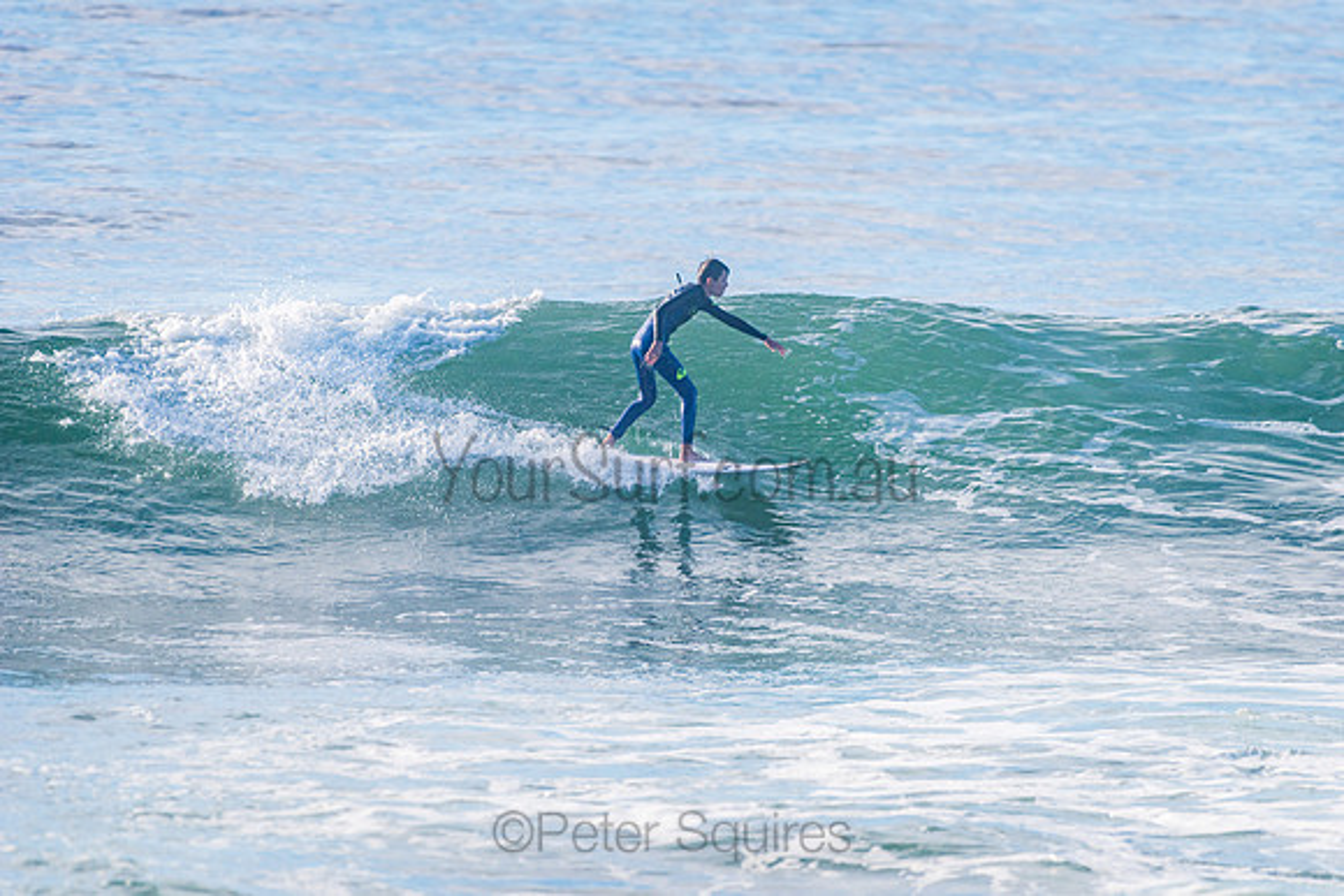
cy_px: 448
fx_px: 18670
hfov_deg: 4.1
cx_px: 672
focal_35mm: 500
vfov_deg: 2.8
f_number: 5.6
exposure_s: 1/2000
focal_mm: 500
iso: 320
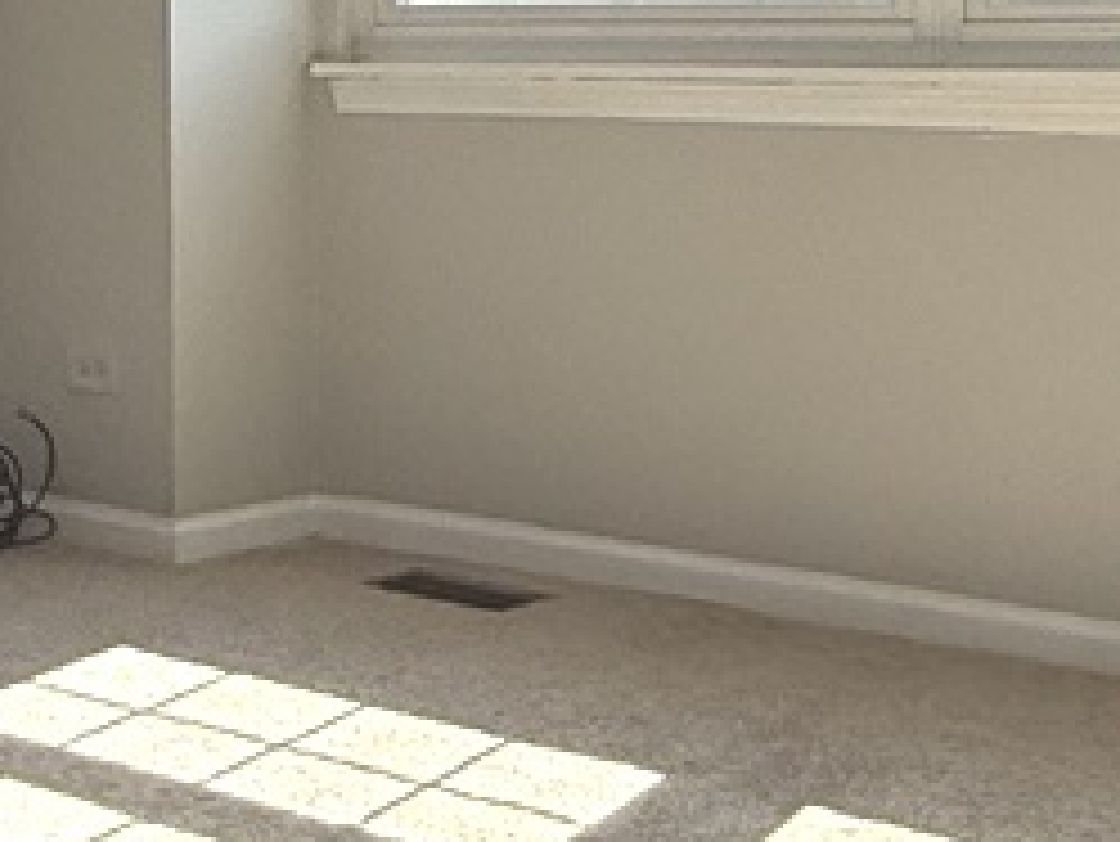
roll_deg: +0.7
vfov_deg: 17.7
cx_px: 535
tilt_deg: +0.9
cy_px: -18
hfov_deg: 24.1
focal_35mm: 81
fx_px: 2622
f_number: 2.2
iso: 64
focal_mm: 2.22
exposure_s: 1/527
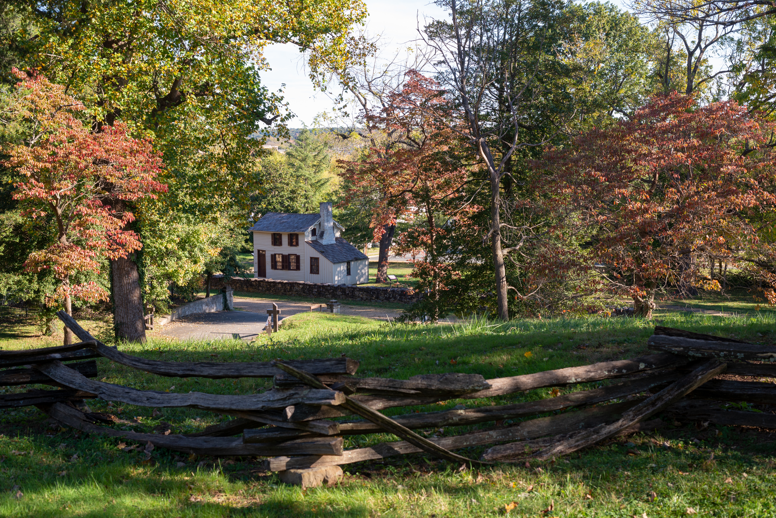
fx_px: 1078
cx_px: 388
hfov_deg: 39.6
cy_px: 259
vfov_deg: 27.0
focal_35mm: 50
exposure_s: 1/160
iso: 250
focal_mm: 50
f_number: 7.1
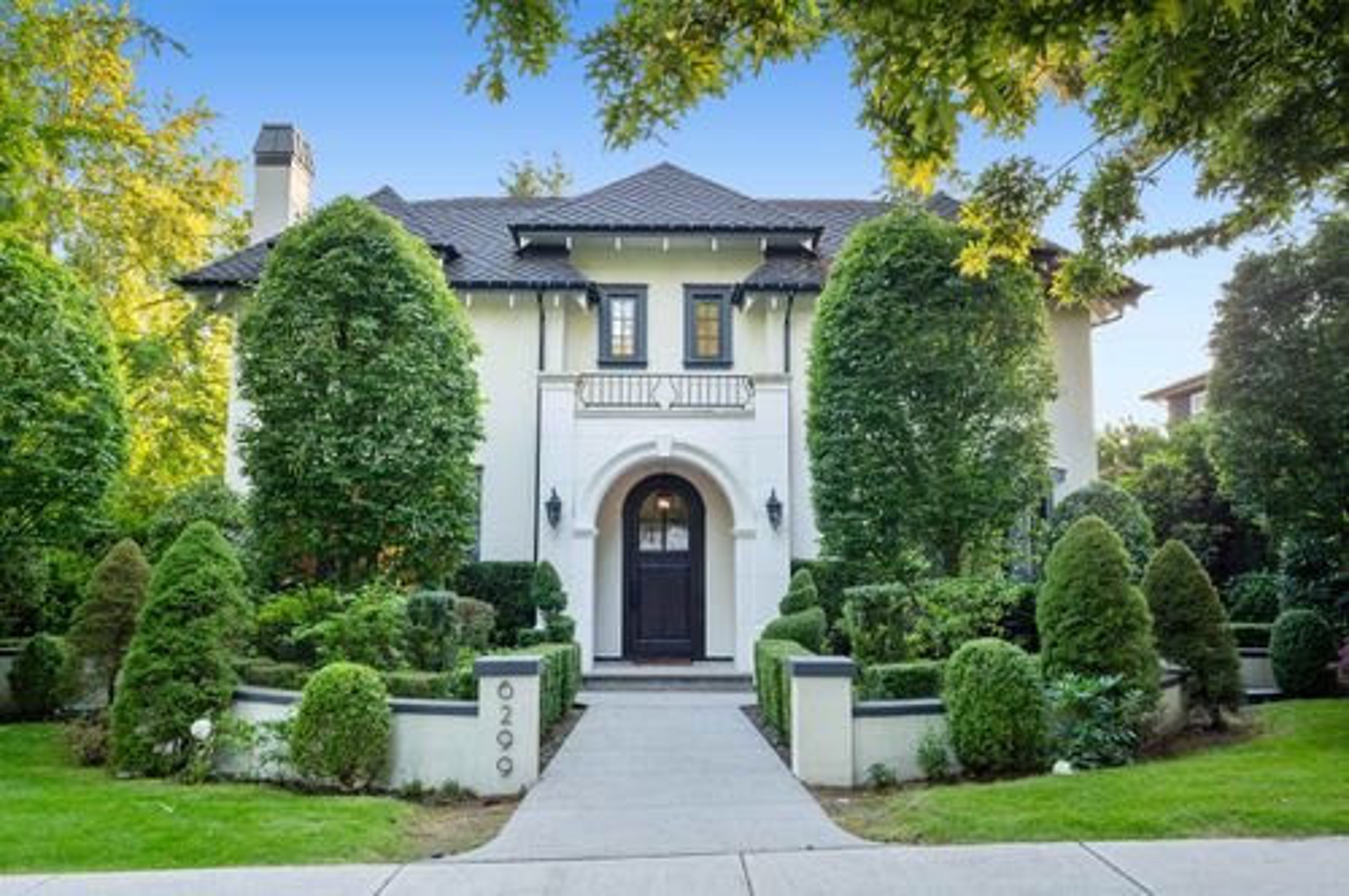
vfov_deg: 47.8
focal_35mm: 27
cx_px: 674
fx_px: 1010
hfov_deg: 67.4
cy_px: 448
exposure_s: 1/20
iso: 125
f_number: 6.3
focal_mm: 27
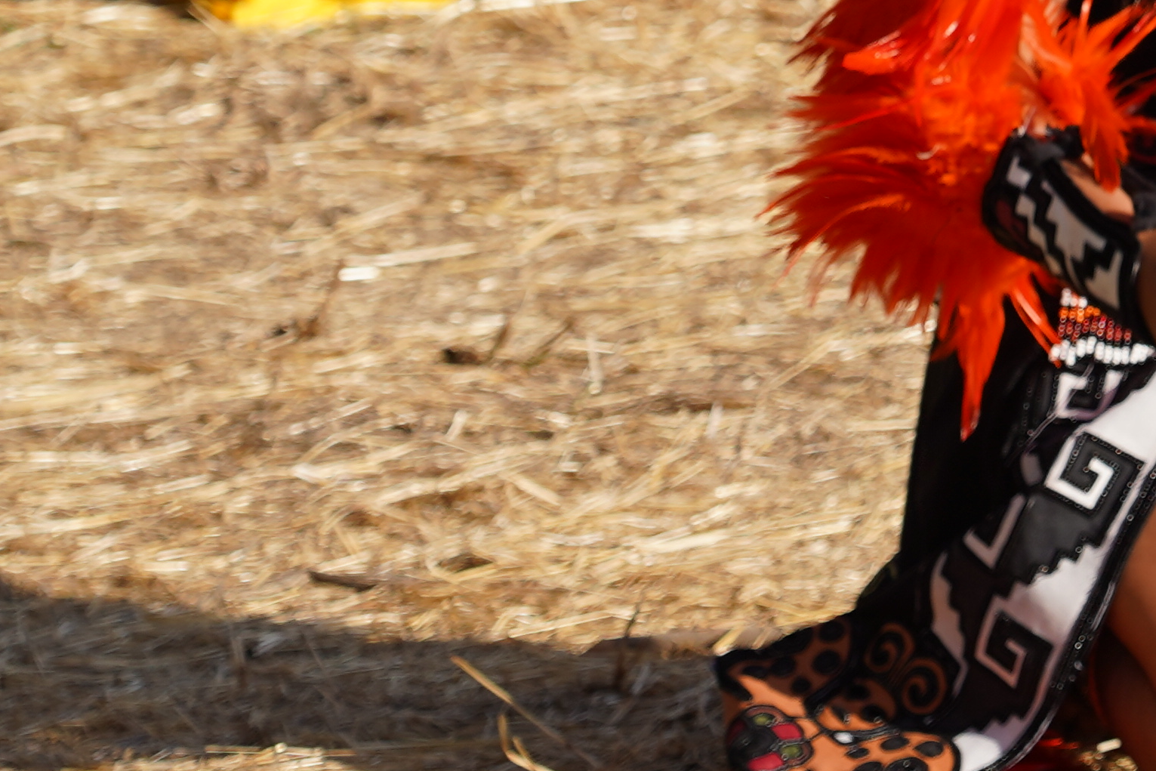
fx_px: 12331
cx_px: 1638
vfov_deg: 3.6
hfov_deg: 5.3
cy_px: 89
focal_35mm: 384
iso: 100
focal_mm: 98
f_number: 5.6
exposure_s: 1/320
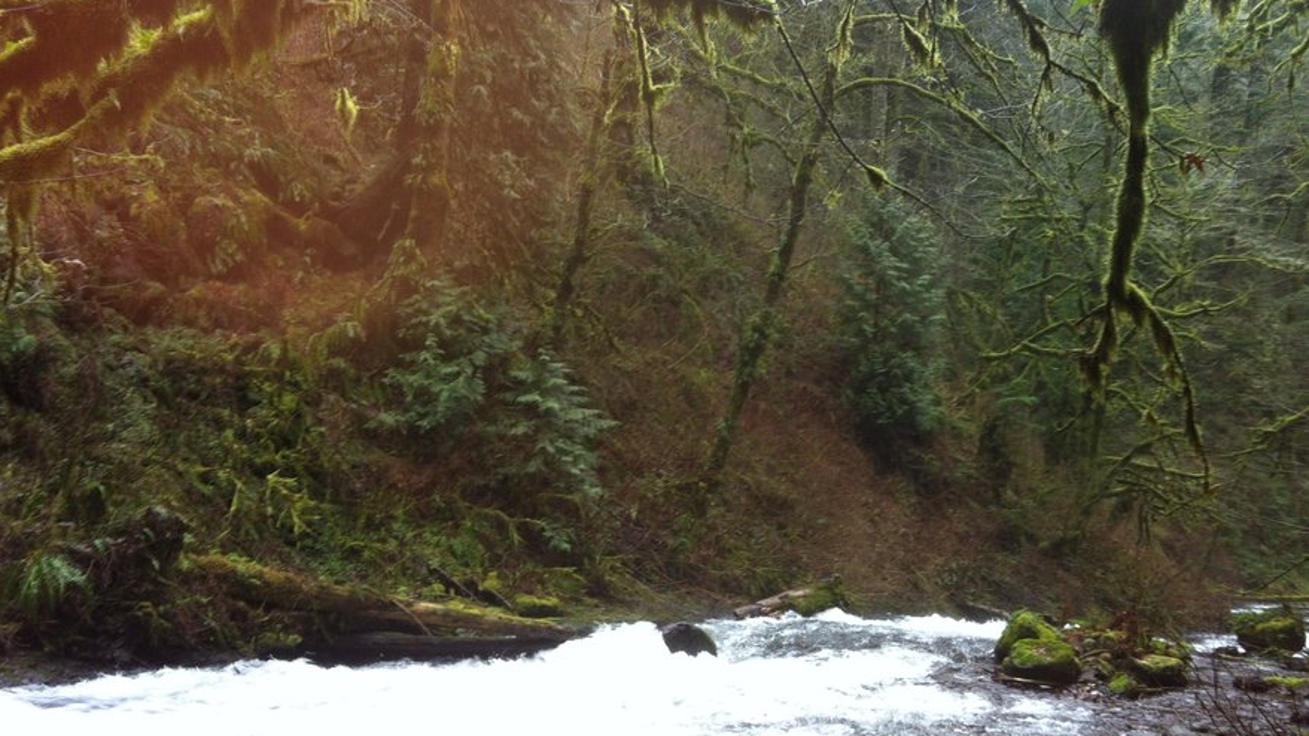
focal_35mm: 39
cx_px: 640
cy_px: 469
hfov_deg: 51.6
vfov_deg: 30.3
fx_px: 1353
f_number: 2.8
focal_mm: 3.85
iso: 100
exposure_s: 1/17
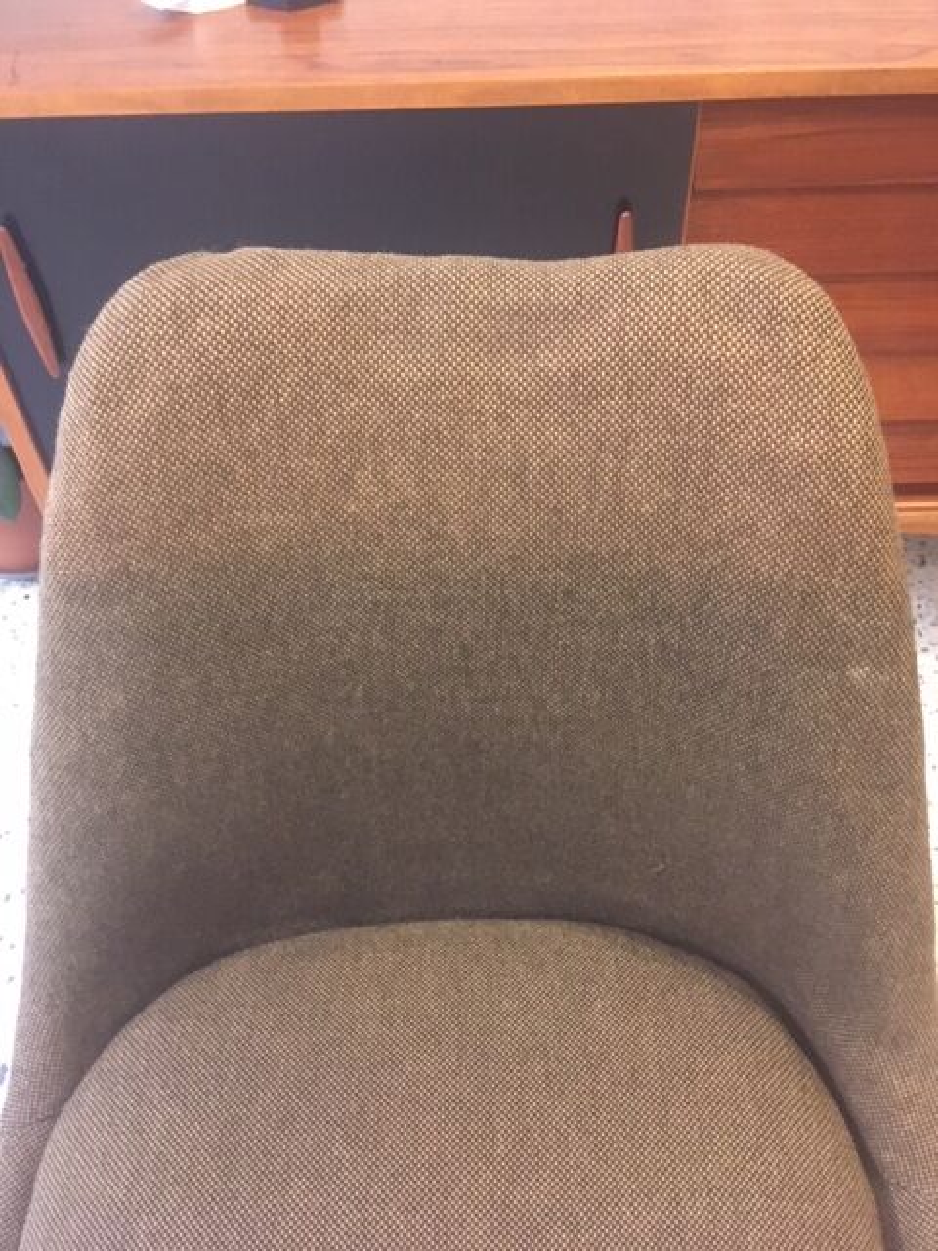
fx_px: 1048
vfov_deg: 61.7
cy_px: 626
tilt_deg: -49.2
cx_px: 469
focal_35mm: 29
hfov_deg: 48.2
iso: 320
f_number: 2.2
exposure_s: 1/17
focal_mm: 4.15
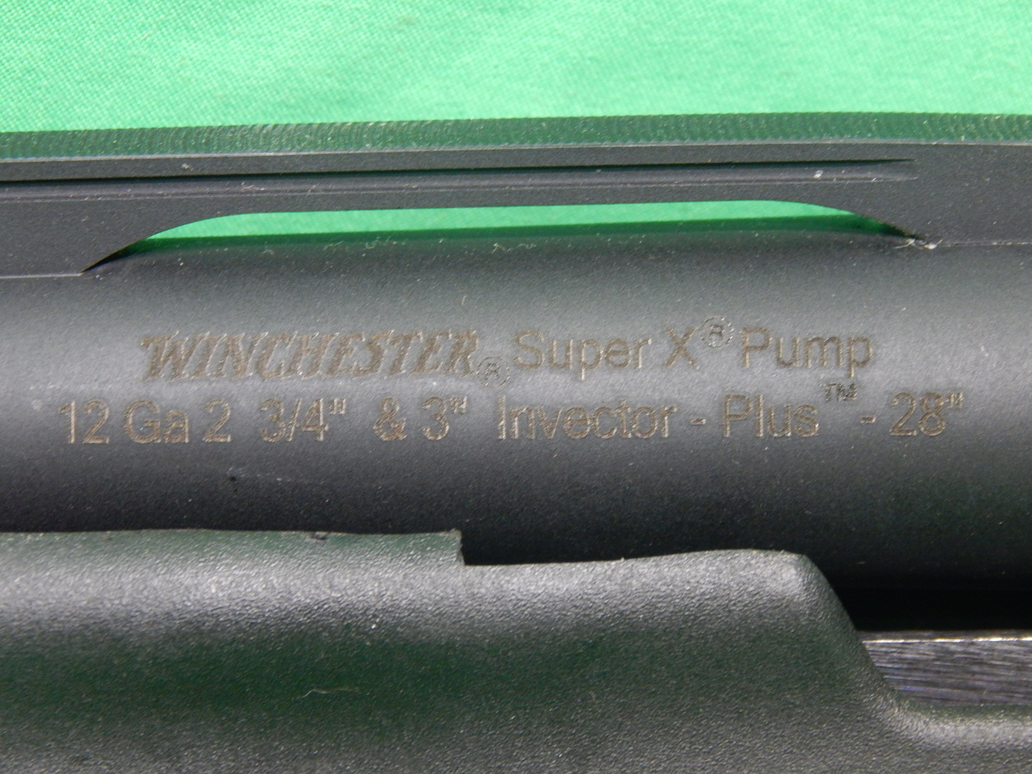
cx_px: 516
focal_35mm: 104
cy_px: 387
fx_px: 3101
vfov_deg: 14.2
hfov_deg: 18.9
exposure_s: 1/15
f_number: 4.5
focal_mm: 18.7
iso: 500
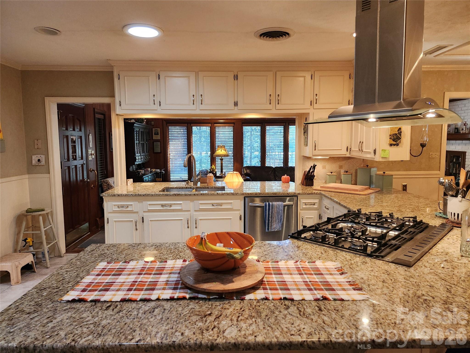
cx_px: 235
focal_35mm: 23
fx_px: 312
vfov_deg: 58.9
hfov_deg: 73.9
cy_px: 176
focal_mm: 5.54
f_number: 1.8
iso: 1000
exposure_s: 1/120
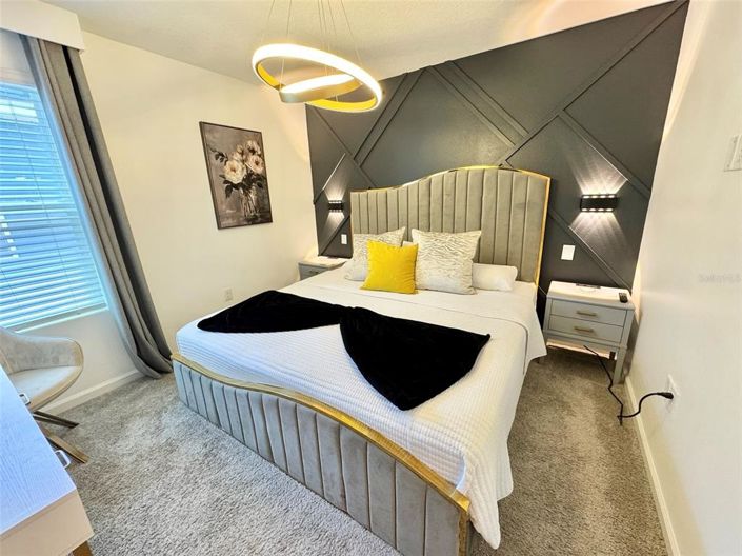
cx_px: 371
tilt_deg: -16.1
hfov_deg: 102.1
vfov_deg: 85.6
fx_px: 300
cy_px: 278
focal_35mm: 14
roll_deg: +2.3
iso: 200
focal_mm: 2.22
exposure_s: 1/60
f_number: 2.2
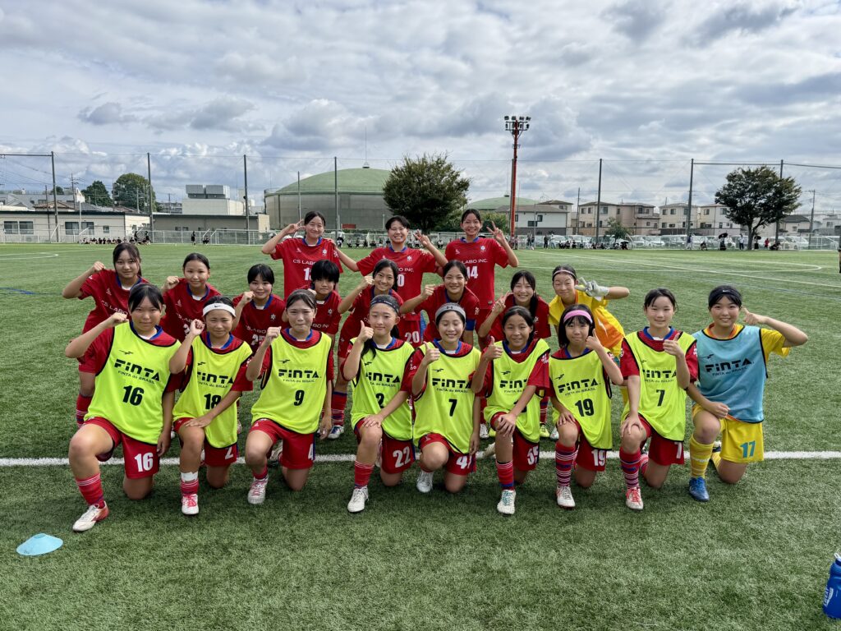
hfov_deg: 71.6
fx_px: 583
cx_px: 420
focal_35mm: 24
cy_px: 316
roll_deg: +1.2
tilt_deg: -7.1
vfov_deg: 56.8
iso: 80
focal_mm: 6.76
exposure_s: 1/6173
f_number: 1.78
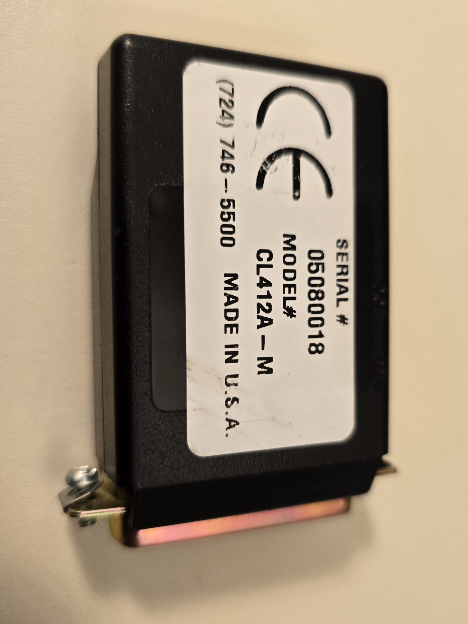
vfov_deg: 73.9
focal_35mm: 23
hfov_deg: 58.9
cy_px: 312
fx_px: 414
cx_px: 234
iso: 125
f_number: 1.7
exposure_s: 1/74.6
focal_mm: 6.3
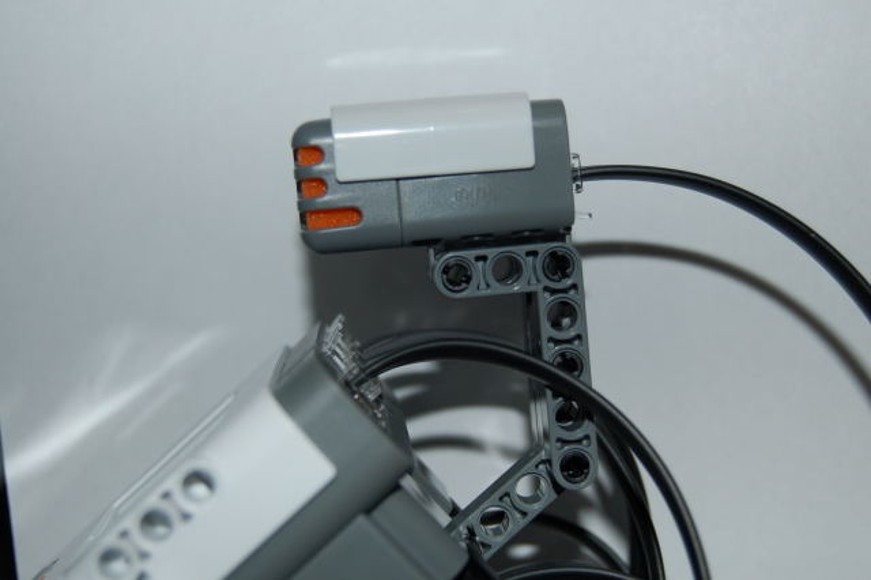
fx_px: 1378
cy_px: 290
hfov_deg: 35.1
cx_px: 436
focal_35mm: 57
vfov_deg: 23.8
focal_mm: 38
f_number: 5
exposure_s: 1/60
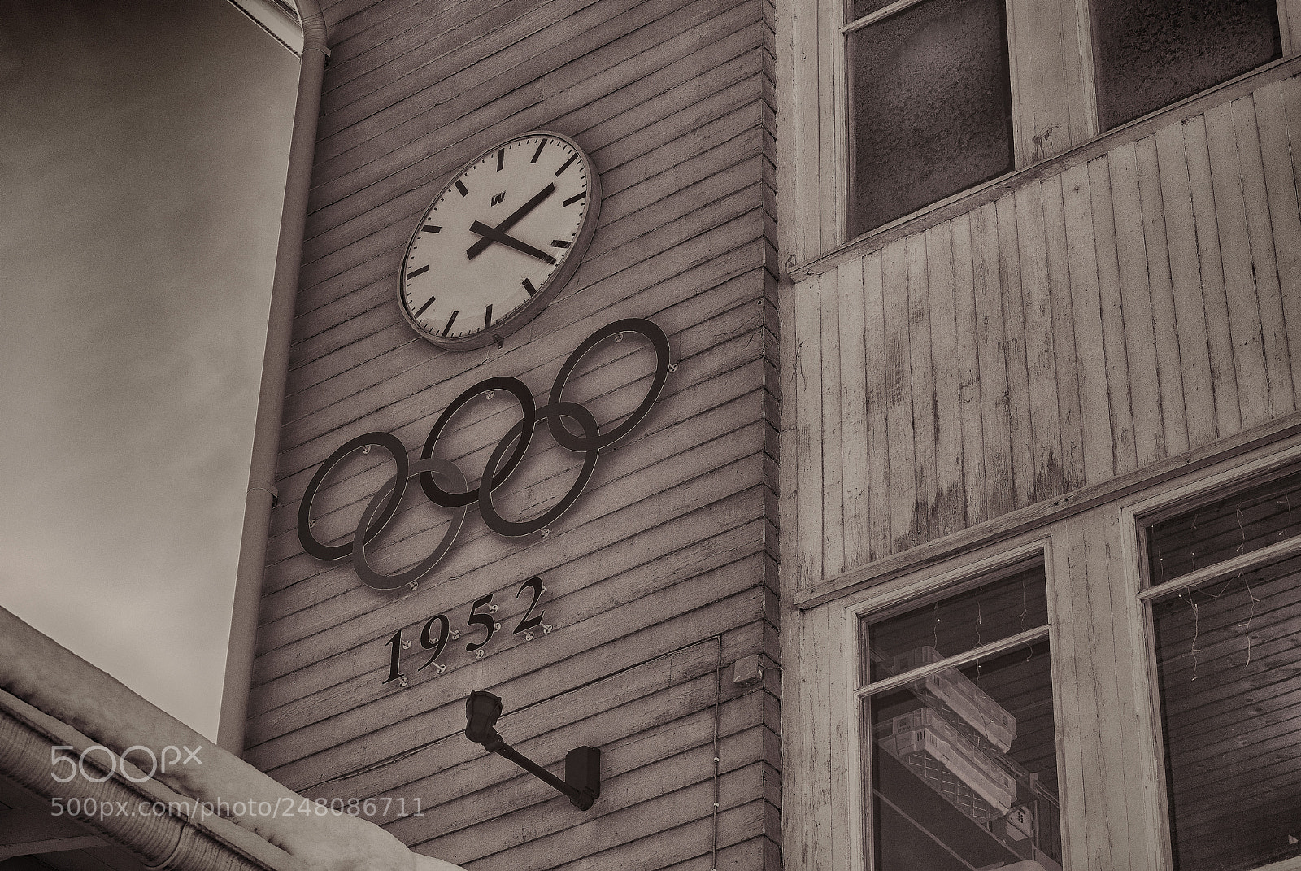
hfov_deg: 24.6
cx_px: 650
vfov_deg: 16.6
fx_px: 2985
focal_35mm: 82
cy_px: 436
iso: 220
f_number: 8
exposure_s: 1/320
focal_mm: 55
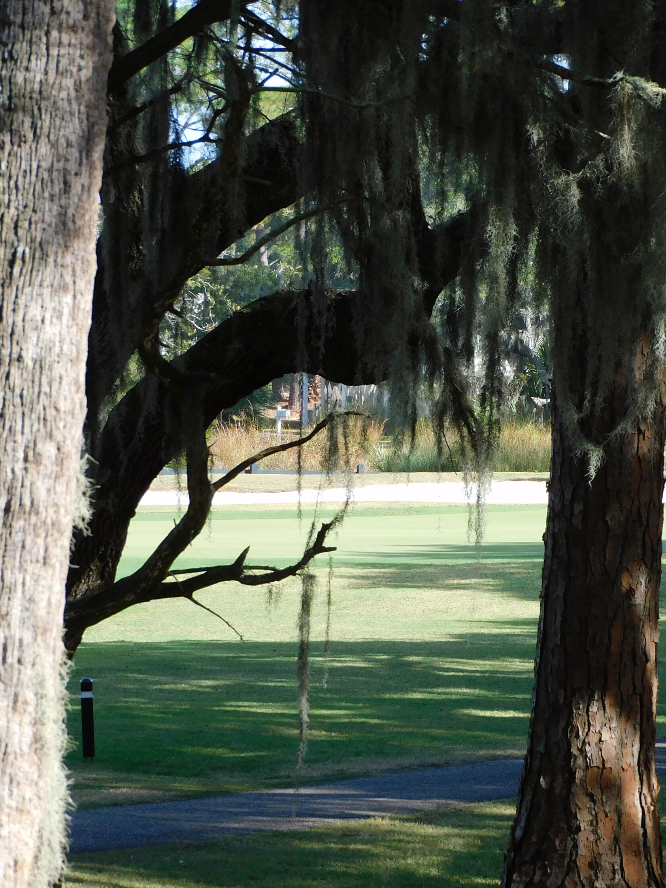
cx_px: 572
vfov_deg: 8.7
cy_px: 444
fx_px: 5824
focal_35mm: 227
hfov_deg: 6.5
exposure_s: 1/200
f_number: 5.2
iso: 125
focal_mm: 30.5
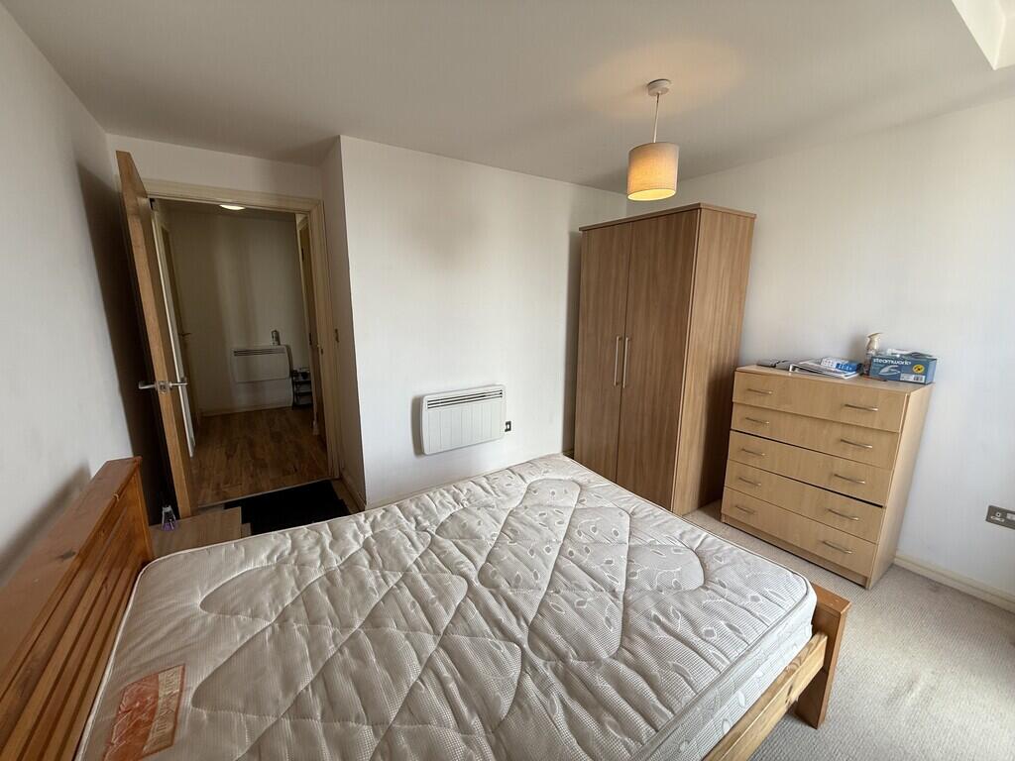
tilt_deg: -11.9
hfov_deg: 102.1
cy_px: 380
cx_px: 508
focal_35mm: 14
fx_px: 411
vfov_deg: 85.7
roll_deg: -0.4
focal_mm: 2.22
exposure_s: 1/99
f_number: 2.2
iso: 80
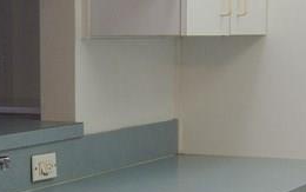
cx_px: 82
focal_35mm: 121
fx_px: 1010
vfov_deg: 10.8
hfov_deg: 17.1
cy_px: 150
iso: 125
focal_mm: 5.1
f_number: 2.8
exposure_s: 1/40
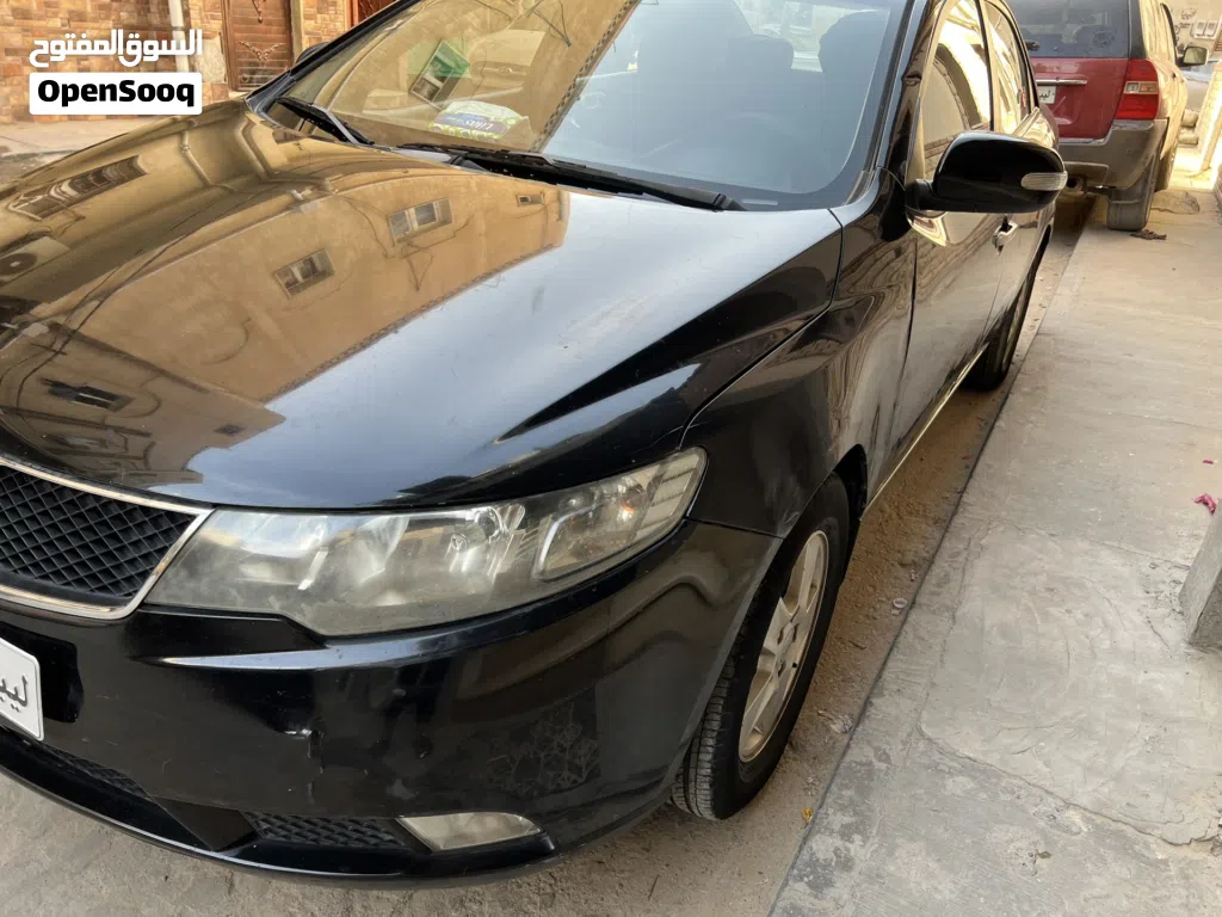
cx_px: 611
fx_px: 918
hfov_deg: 67.3
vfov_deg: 53.1
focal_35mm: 26
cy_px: 458
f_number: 1.5
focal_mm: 5.7
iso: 40
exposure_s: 1/121
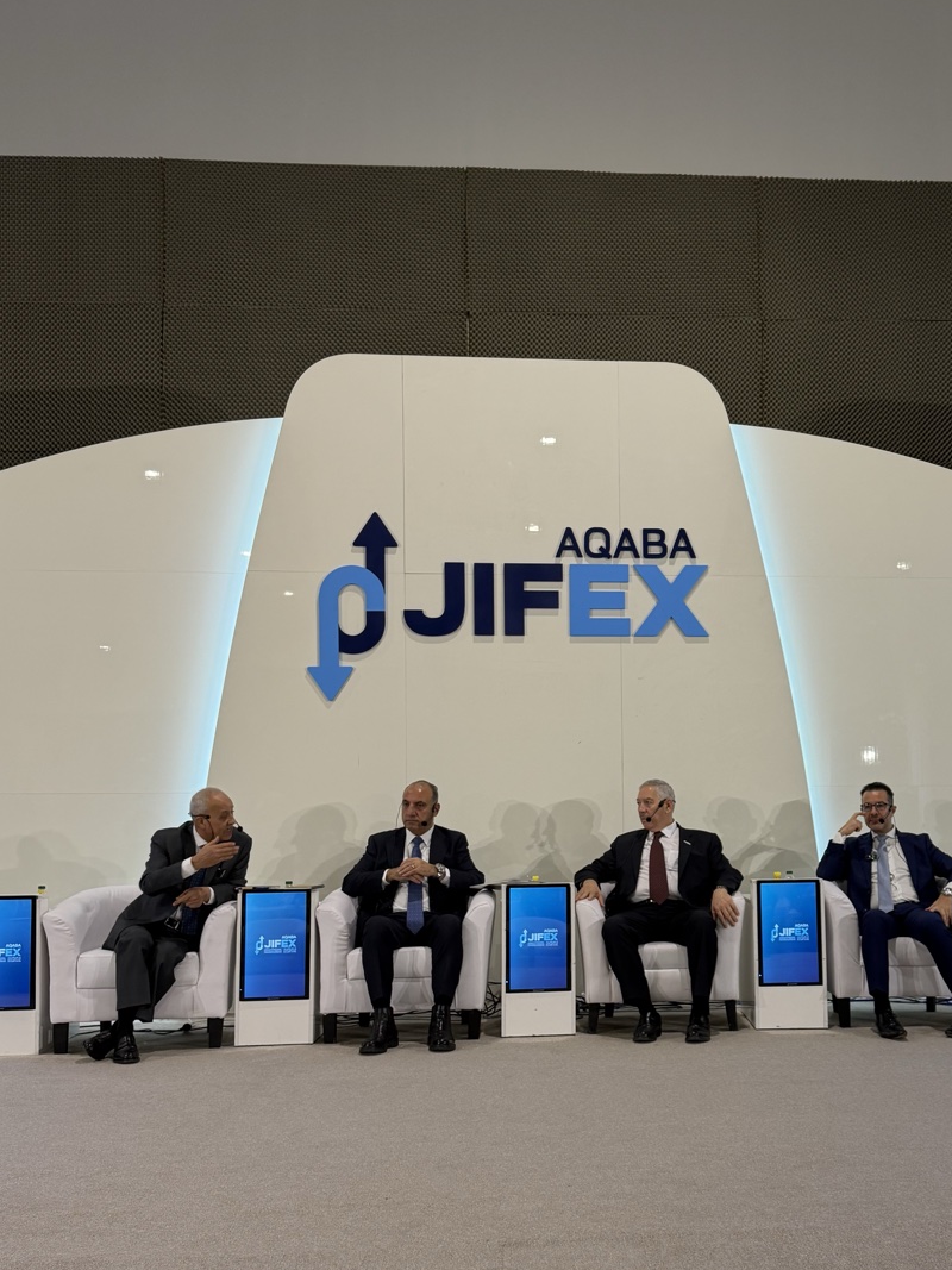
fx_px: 1320
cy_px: 753
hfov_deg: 39.1
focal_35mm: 36
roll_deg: +0.7
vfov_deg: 51.1
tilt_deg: +3.6
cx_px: 657
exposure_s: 1/120
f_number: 1.78
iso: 125
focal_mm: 6.76
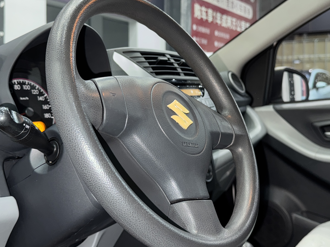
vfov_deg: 35.1
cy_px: 105
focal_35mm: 41
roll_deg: -0.8
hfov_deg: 45.8
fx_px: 391
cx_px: 165
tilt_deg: -1.9
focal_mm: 6.76
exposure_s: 1/17
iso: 125
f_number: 1.78
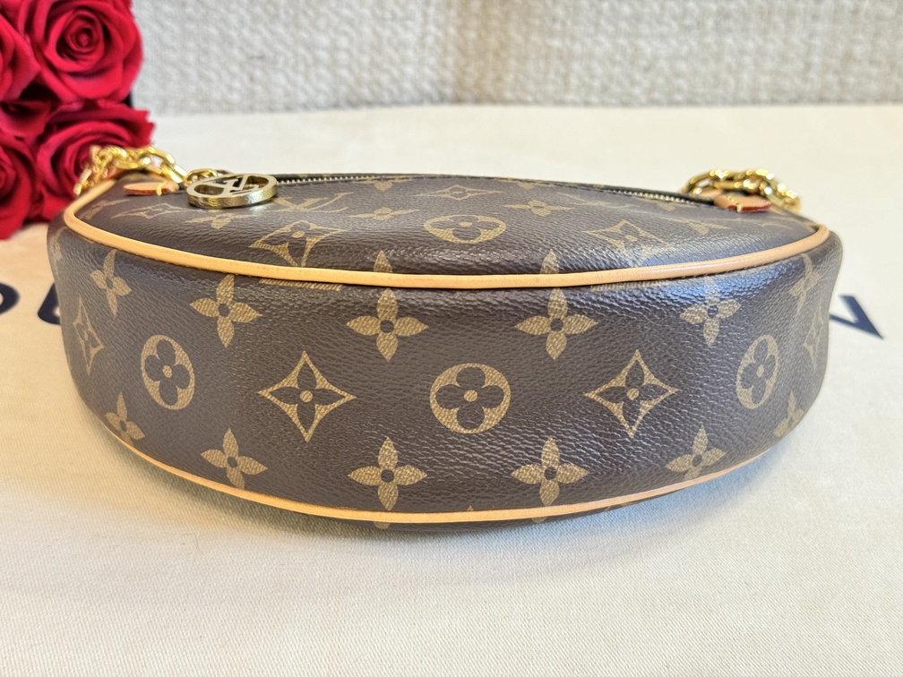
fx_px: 1252
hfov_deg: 39.7
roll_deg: -1.7
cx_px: 452
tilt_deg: -27.5
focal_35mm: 48
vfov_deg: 30.3
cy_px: 338
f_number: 1.78
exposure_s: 1/50
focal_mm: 6.76
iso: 250
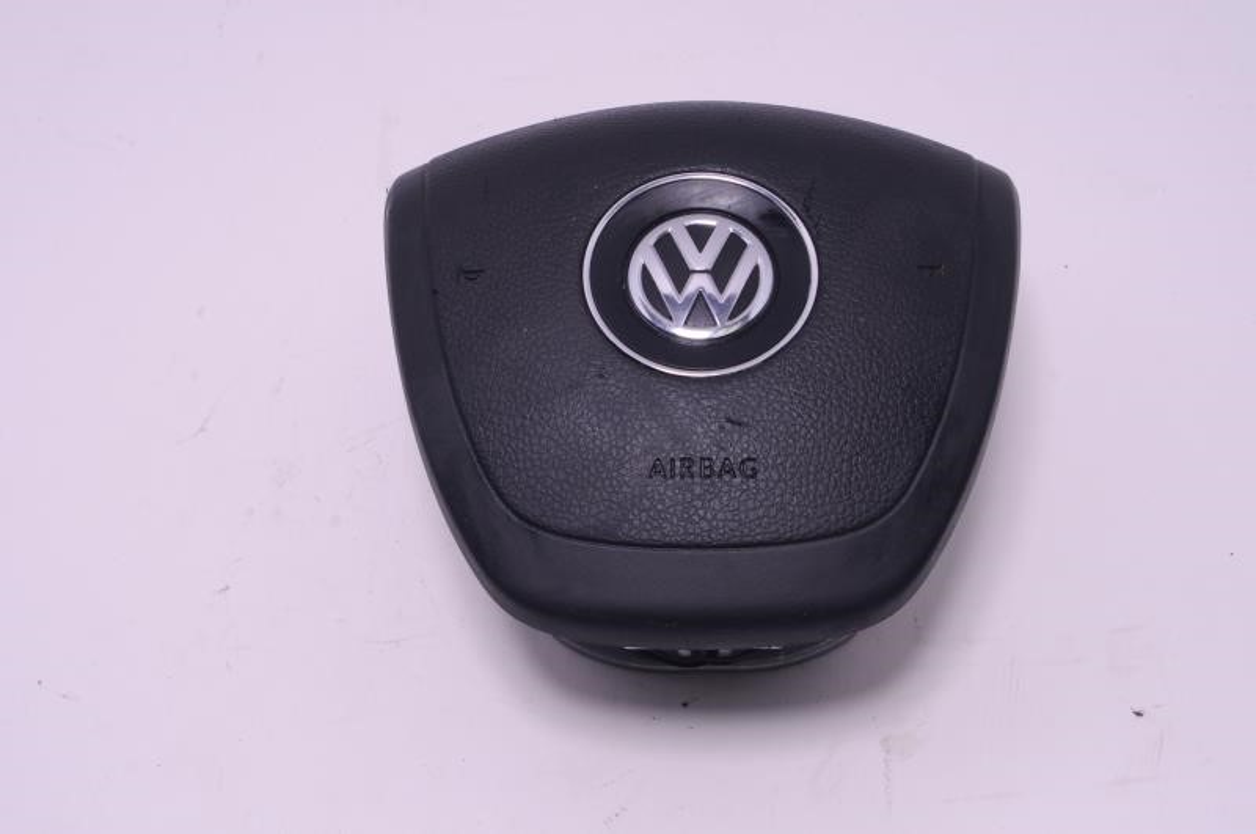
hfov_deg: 35.1
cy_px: 417
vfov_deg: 23.7
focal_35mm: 57
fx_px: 1986
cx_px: 628
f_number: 11
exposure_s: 1/250
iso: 400
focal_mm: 38
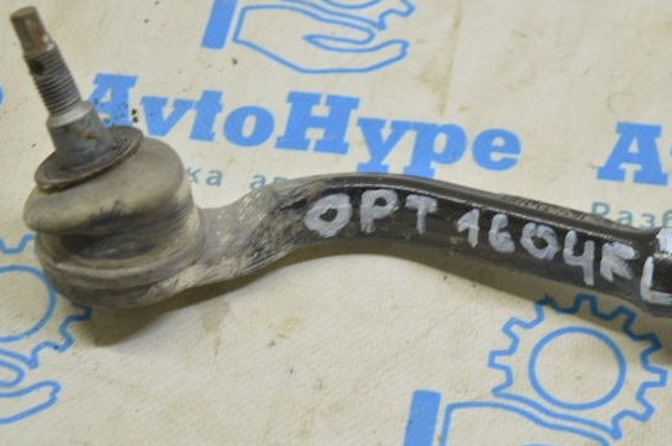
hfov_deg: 20.9
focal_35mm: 98
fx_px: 1819
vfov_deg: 14.0
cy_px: 254
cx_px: 355
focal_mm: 55
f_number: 5.6
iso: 400
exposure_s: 1/20
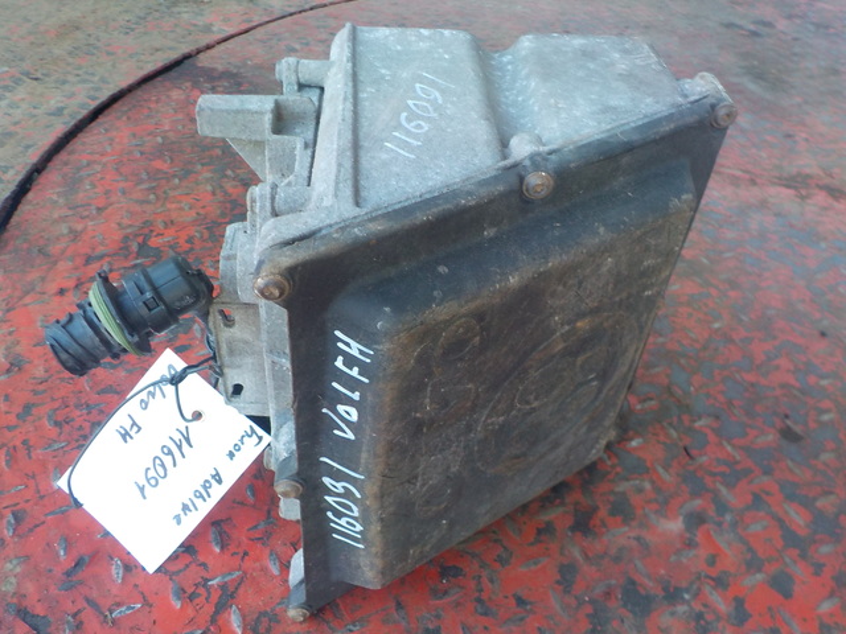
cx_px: 423
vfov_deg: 46.8
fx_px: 733
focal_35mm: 30
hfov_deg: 60.0
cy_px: 317
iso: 180
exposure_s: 1/30
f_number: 3.3
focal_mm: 4.1
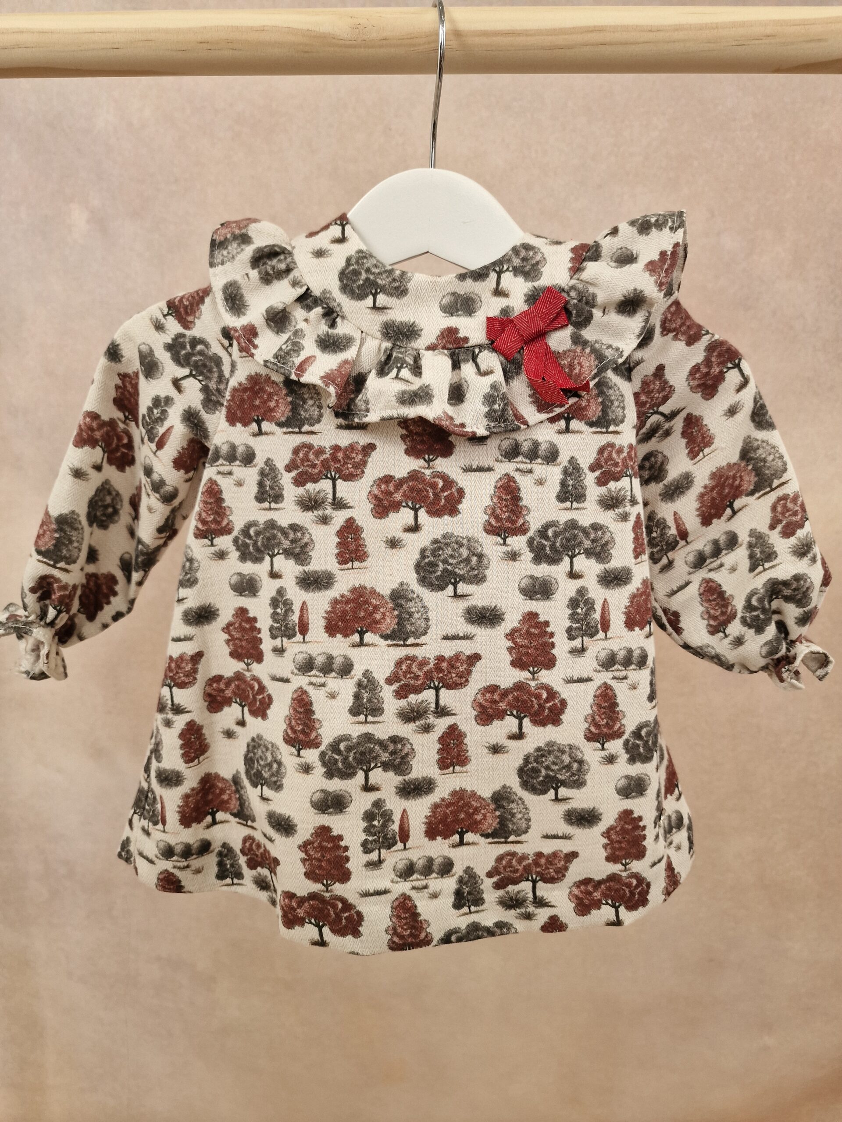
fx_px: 746
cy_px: 561
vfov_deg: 73.9
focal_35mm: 23
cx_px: 421
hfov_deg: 58.9
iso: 50
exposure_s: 1/120
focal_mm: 6.4
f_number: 1.8
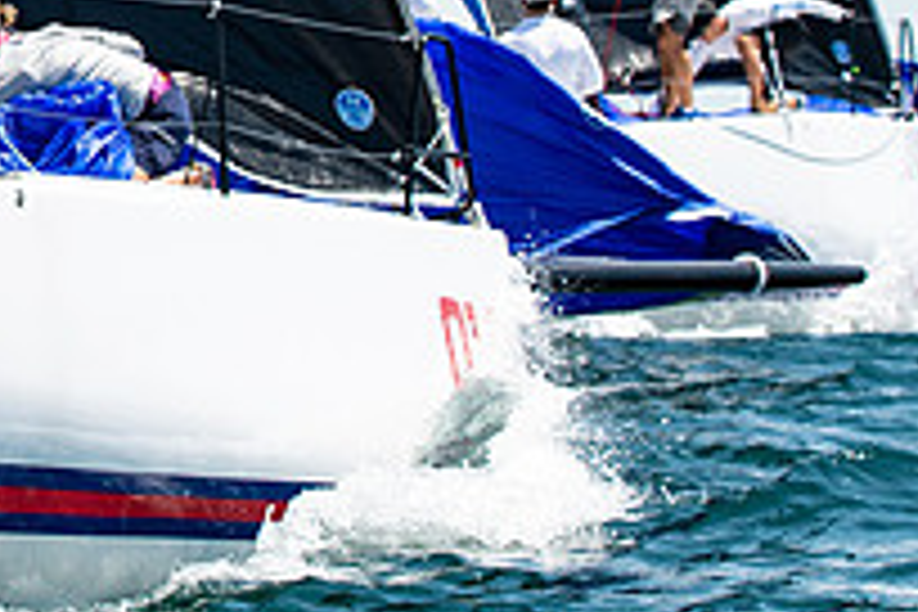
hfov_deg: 5.6
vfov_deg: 3.7
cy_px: -205
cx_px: -288
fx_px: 9358
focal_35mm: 367
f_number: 5.6
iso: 320
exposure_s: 1/1250
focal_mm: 86
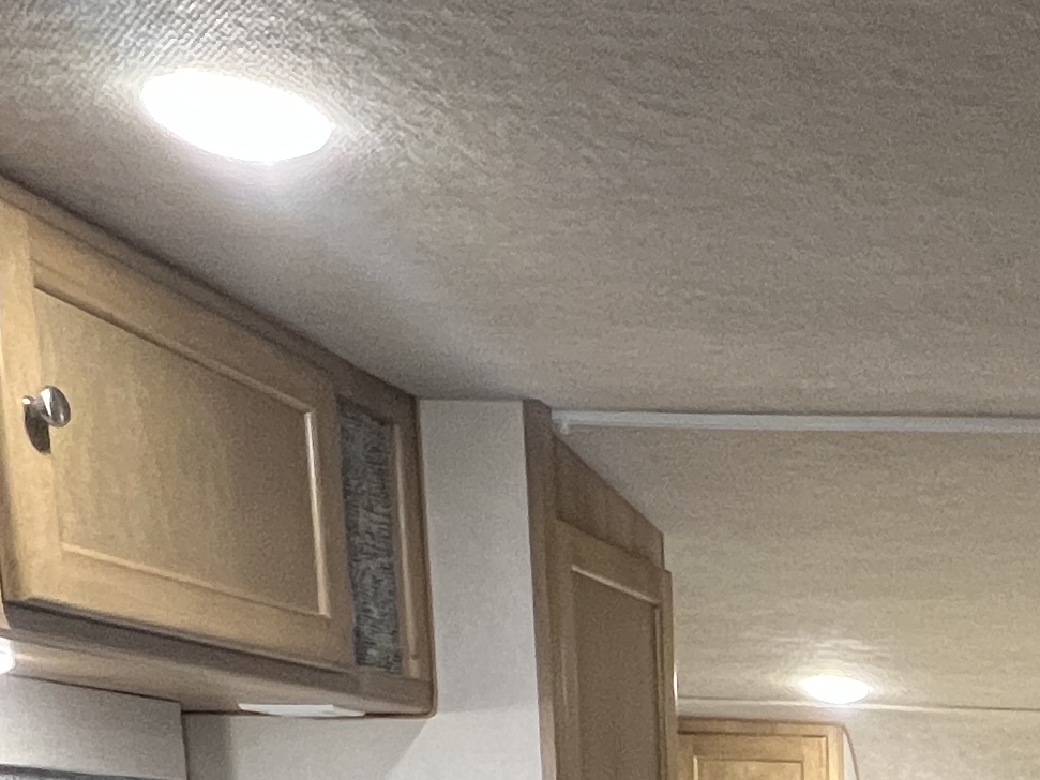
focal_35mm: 54
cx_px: 1232
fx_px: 1622
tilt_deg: -12.4
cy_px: 1268
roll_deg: -1.4
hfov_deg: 30.5
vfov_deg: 21.3
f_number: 1.8
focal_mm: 1.57
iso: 320
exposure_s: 1/60
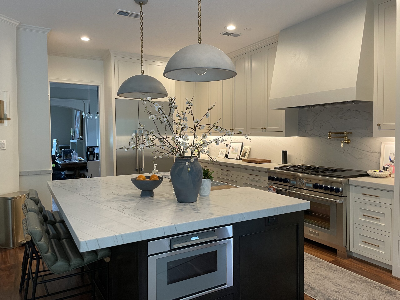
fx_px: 300
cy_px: 150
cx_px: 200
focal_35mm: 26
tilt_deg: -1.5
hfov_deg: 67.3
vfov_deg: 53.1
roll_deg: +0.6
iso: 125
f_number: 1.6
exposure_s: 1/60
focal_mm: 4.2
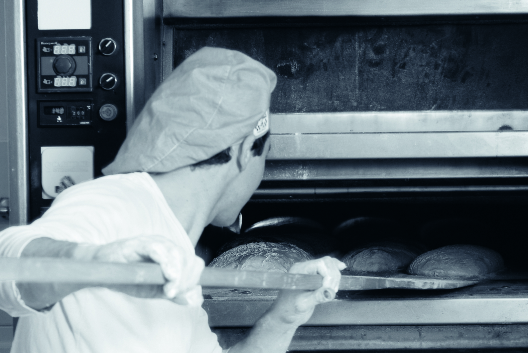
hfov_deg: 18.2
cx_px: 333
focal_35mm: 112
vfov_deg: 12.3
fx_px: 1645
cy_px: 242
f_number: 7.1
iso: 160
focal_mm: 50
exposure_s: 1/20
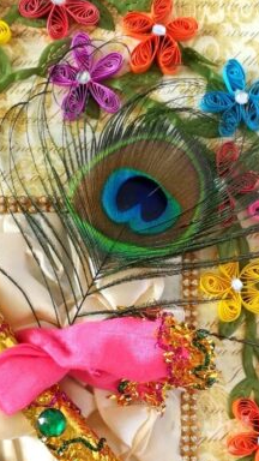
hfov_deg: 20.3
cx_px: 84
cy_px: 363
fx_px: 720
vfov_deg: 34.5
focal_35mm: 59
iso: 100
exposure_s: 1/60
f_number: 2.2
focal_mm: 3.83
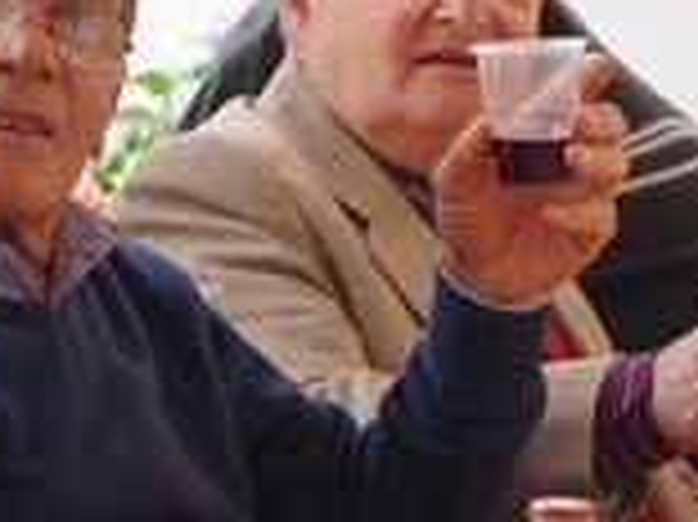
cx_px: 54
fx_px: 6830
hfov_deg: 5.8
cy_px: 196
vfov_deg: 4.4
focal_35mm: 339
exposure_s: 1/60
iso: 1250
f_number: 8
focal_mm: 73
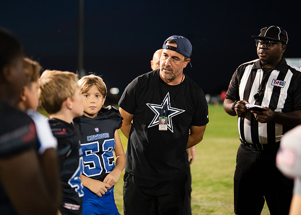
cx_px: 148
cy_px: 90
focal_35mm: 65
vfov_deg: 21.9
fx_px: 554
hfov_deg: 30.4
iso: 1600
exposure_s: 1/500
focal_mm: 50
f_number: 1.2
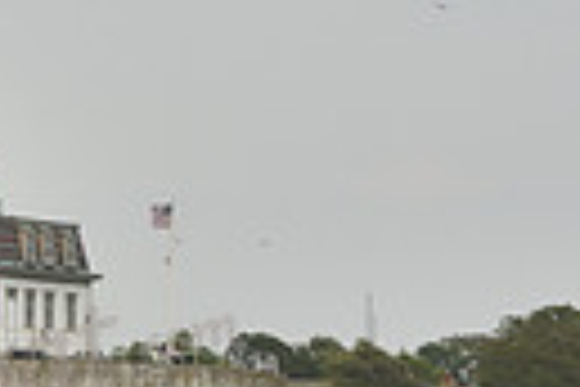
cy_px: 223
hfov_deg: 6.3
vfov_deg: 4.4
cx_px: -625
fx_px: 5075
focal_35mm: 315
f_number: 5.6
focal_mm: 70
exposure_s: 1/640
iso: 250
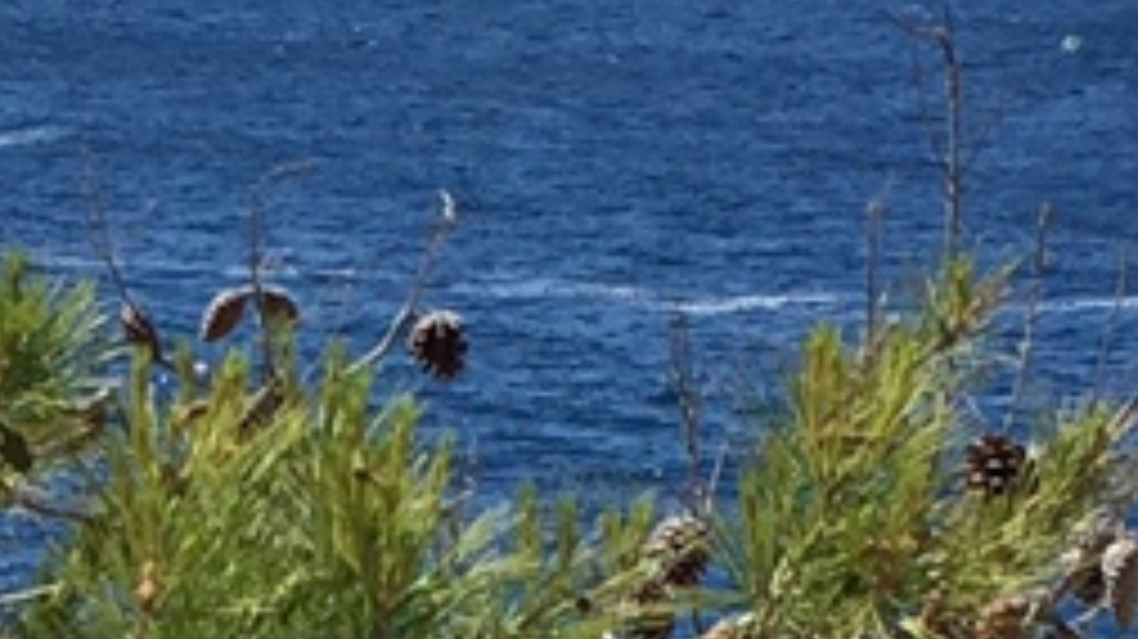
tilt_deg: -13.1
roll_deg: -1.9
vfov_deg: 5.8
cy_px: 1242
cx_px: 99
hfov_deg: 10.5
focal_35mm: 204
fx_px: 6152
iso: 32
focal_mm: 4.15
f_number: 2.2
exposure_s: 1/2475
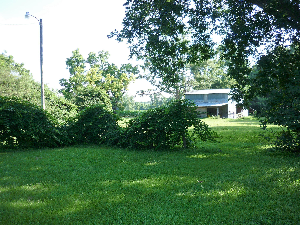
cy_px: 112
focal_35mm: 33
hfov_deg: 55.4
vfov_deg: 42.9
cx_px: 150
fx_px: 286
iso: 80
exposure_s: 1/200
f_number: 2.8
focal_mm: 5.5
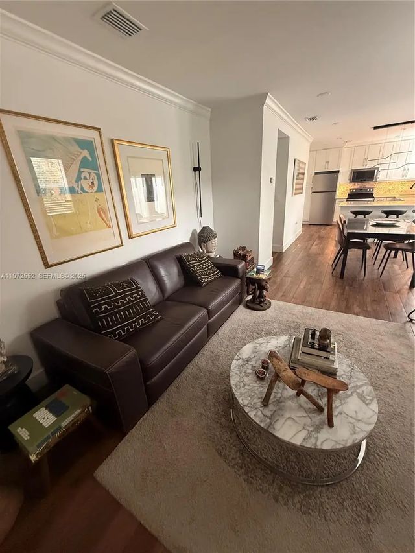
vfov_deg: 102.1
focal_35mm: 14
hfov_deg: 85.7
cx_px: 208
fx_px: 224
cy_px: 276
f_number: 2.2
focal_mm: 2.22
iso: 500
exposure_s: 1/60
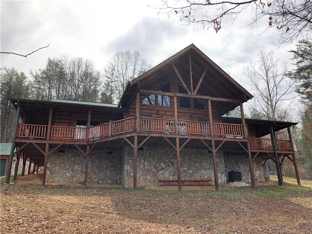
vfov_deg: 49.7
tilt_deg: +17.5
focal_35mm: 28
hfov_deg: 63.4
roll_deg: +1.4
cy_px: 117
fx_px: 252
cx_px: 156
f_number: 1.8
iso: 20
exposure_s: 1/695
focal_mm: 4
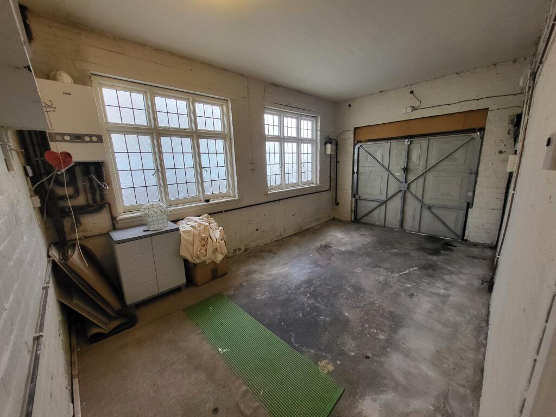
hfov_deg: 106.2
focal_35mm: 13
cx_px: 278
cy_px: 208
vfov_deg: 89.9
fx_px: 209
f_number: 2.2
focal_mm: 1.74
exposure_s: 1/50
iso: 400
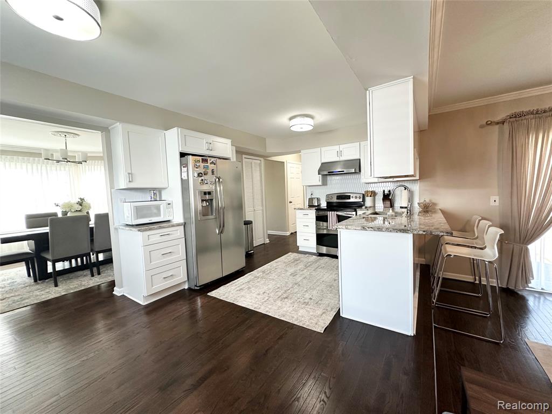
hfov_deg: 102.1
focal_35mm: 14
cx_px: 276
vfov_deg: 85.7
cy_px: 207
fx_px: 223
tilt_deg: -3.9
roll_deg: +1.2
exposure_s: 1/120
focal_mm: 2.22
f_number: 2.2
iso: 200
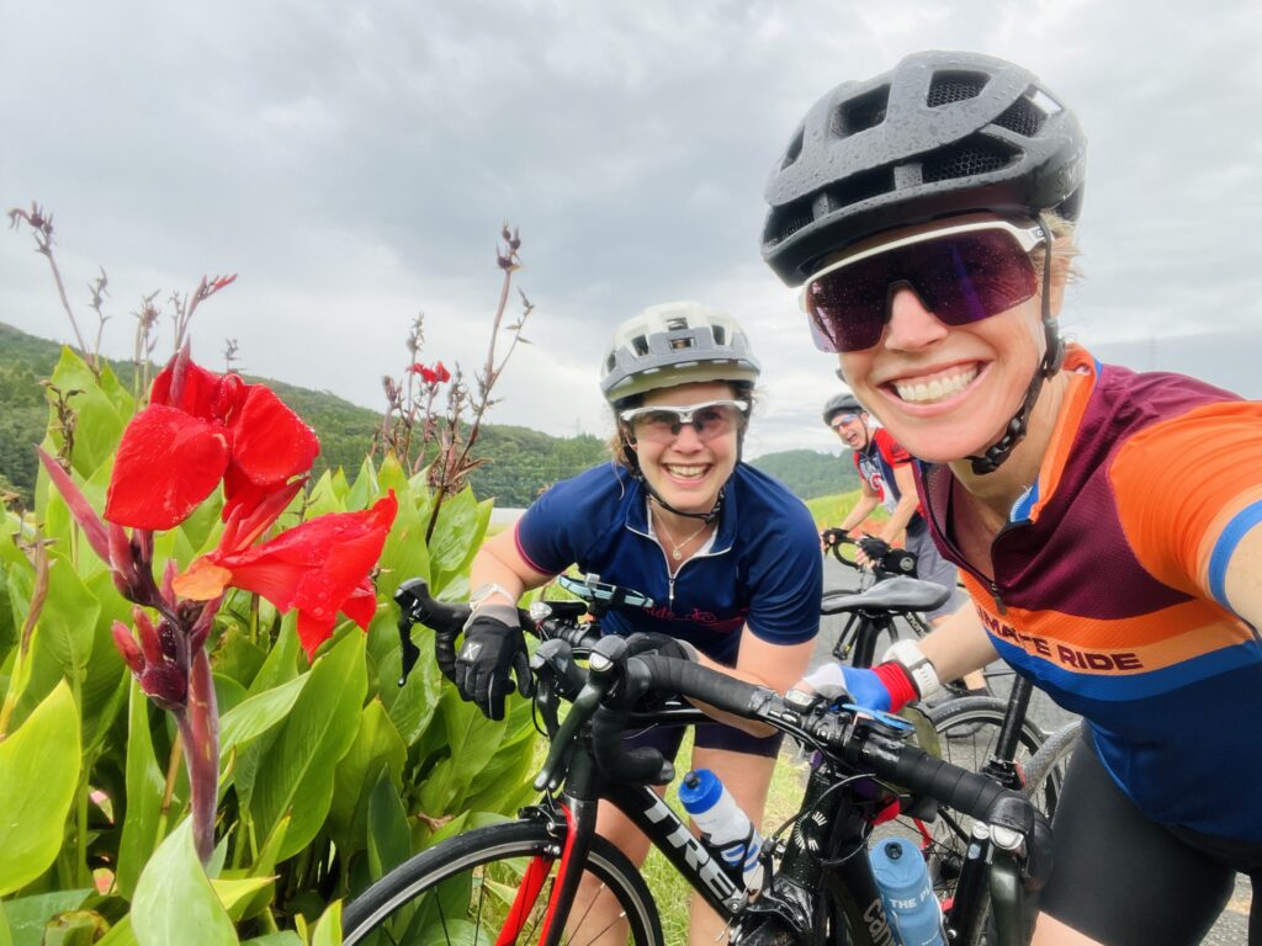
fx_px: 839
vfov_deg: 58.9
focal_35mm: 23
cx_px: 631
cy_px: 473
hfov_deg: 73.9
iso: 32
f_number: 2.2
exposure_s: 1/121
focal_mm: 2.71
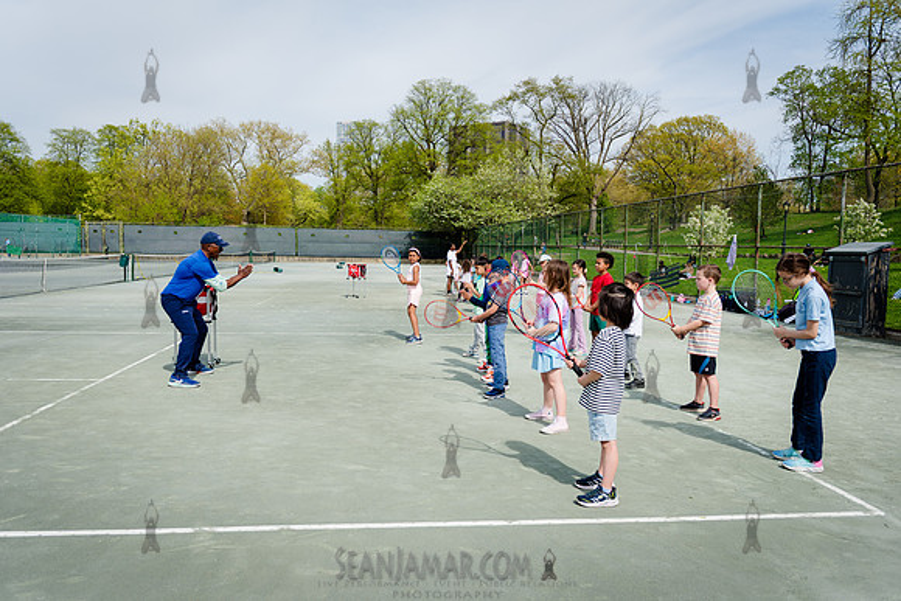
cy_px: 300
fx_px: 730
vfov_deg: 44.8
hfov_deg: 63.4
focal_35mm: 29
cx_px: 450
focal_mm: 29
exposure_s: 1/800
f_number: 4
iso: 100
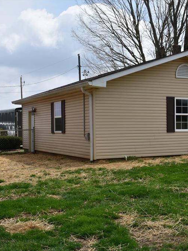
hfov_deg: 25.5
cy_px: 126
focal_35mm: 57
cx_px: 126
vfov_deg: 33.8
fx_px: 413
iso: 160
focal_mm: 26
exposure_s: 1/500
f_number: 8
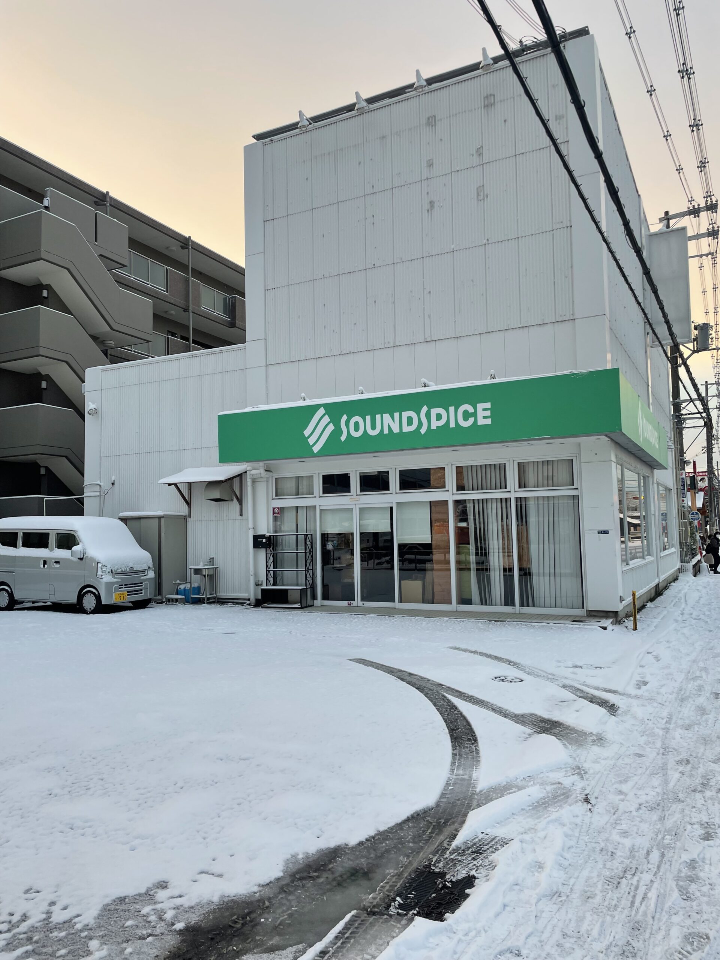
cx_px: 360
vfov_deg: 67.3
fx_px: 721
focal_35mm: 26
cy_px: 480
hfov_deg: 53.1
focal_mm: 4.2
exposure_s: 1/259
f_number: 1.6
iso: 32
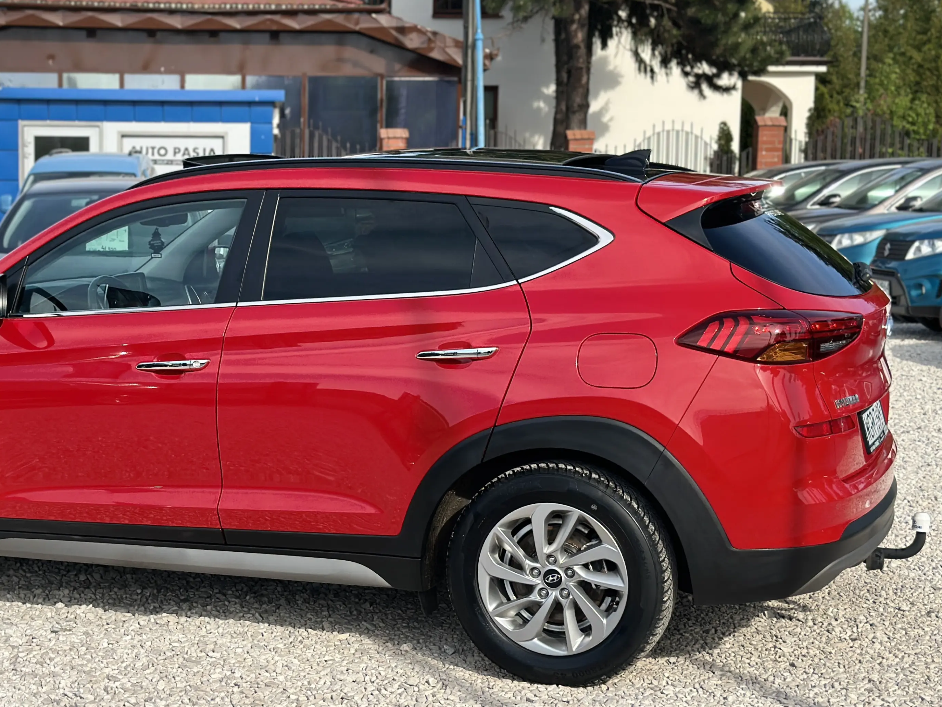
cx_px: 287
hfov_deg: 28.7
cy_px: 326
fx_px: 1823
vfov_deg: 21.9
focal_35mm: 67
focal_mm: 6.86
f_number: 1.78
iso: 80
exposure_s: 1/2667
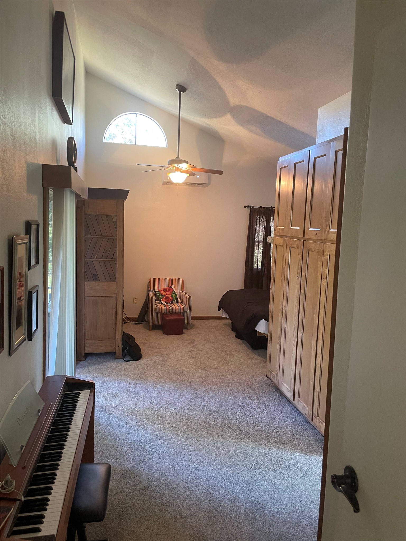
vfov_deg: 67.3
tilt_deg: -5.2
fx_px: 407
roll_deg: -1.7
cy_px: 270
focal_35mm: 26
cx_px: 203
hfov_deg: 53.1
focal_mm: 4.2
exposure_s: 1/60
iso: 250
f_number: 1.6
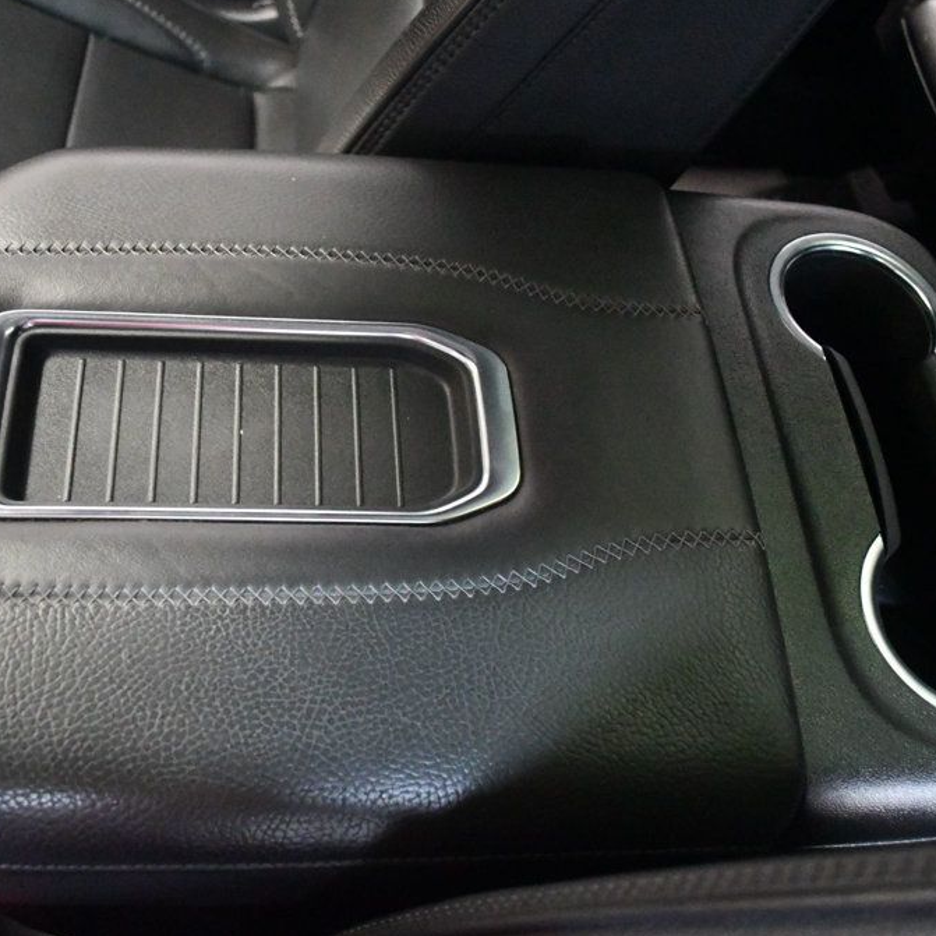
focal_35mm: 35
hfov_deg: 47.0
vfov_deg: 47.2
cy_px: 469
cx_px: 388
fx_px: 1071
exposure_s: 1/60
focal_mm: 18
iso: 12800
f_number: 3.5
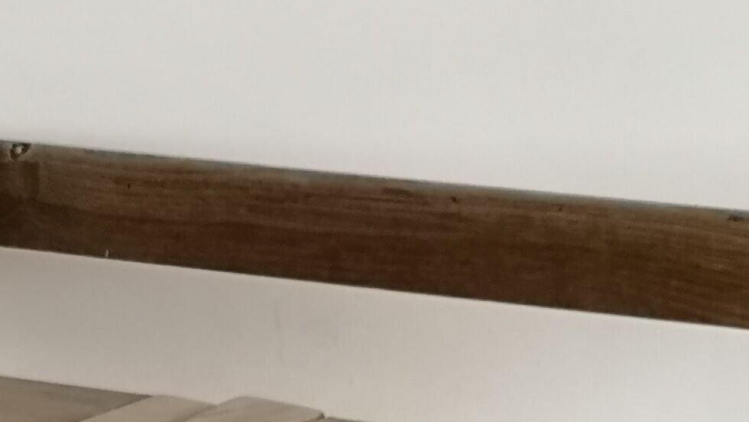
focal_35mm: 194
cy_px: 897
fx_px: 3854
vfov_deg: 6.1
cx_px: 342
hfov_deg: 11.1
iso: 200
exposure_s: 1/33.3
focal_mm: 3.95
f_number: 1.8
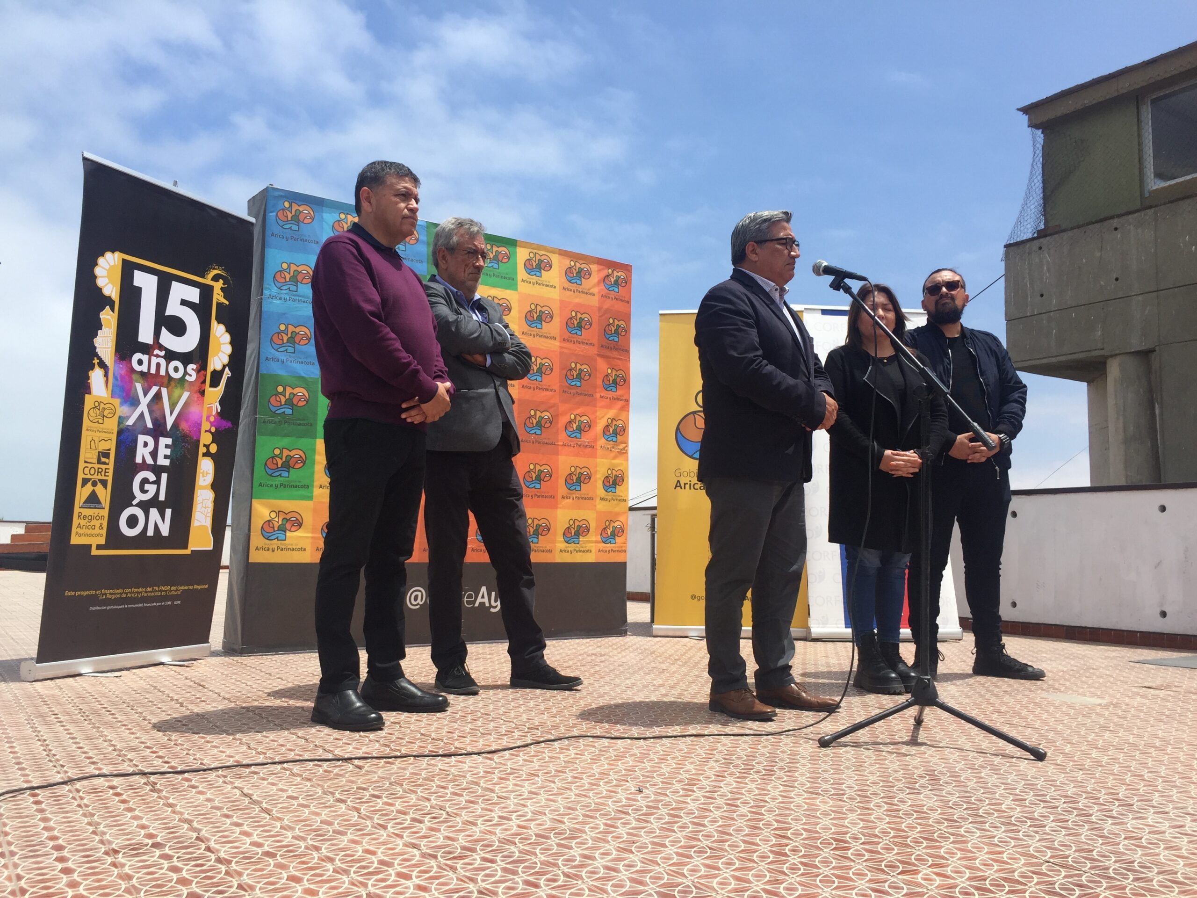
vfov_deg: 48.2
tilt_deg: +3.6
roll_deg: -0.4
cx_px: 598
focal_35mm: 29
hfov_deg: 61.7
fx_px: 1003
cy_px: 449
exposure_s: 1/2198
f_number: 2.2
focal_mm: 4.15
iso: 32
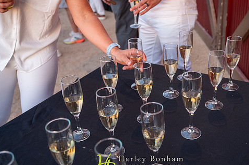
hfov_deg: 48.4
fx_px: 276
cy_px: 78
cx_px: 139
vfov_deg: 33.3
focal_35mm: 40
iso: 800
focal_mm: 33
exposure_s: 1/80
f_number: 4
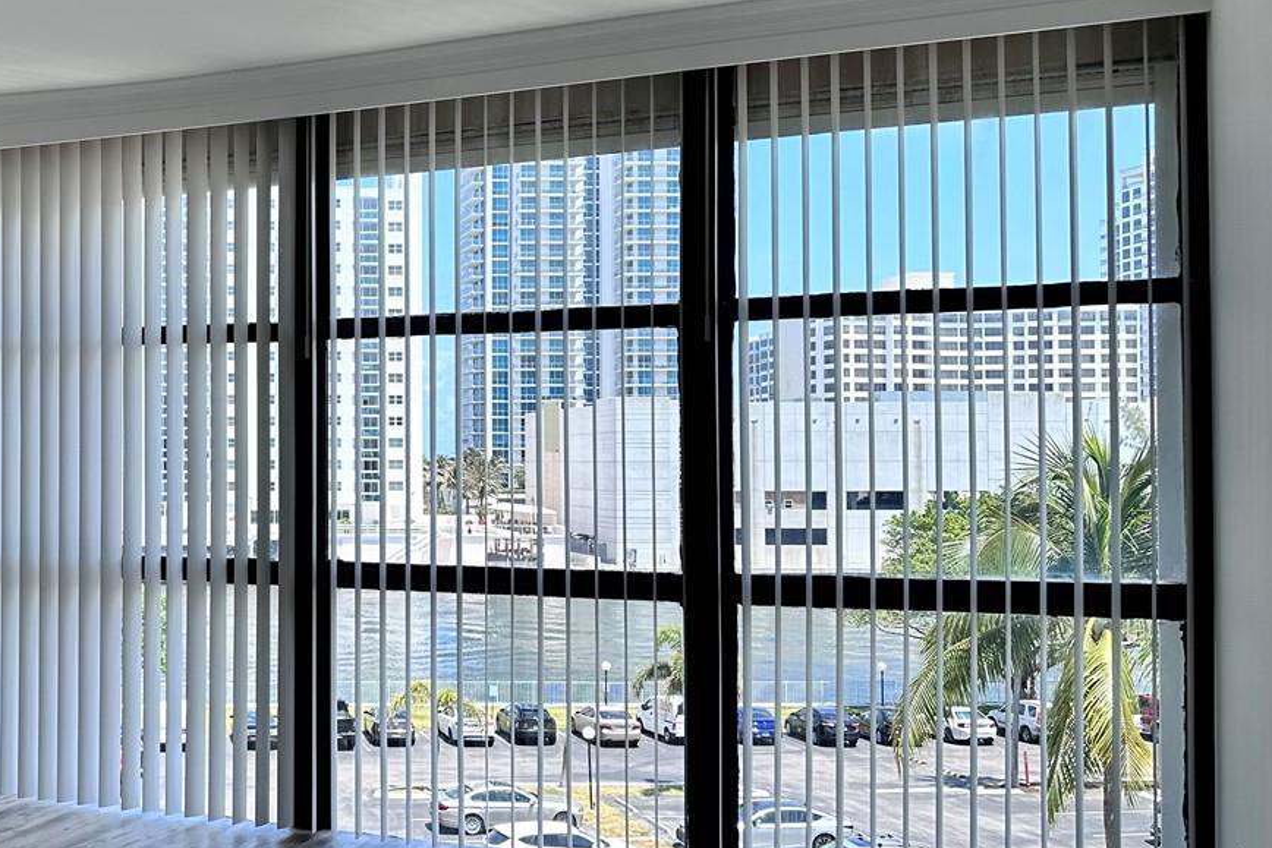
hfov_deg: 40.1
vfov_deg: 29.3
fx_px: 1625
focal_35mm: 46
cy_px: 419
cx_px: 167
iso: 80
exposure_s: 1/1664
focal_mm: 6.86
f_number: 1.78
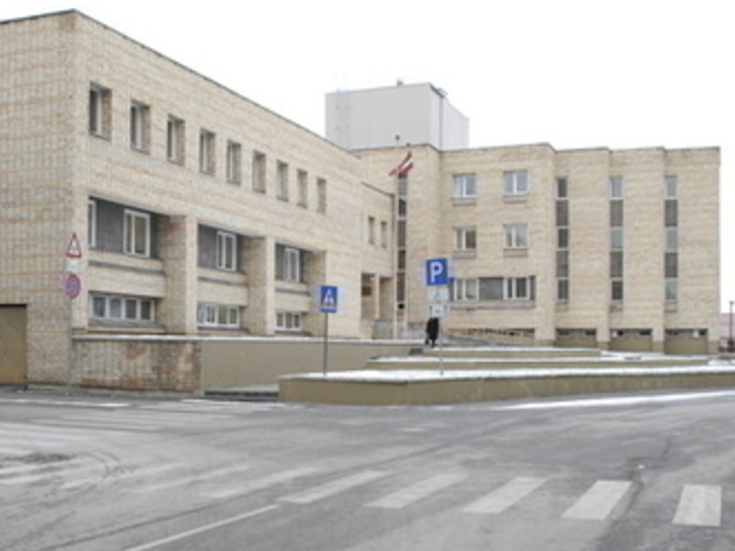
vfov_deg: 30.1
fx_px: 1019
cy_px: 348
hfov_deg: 39.5
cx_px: 285
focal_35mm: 48
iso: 1000
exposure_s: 1/180
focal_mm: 22
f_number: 5.6
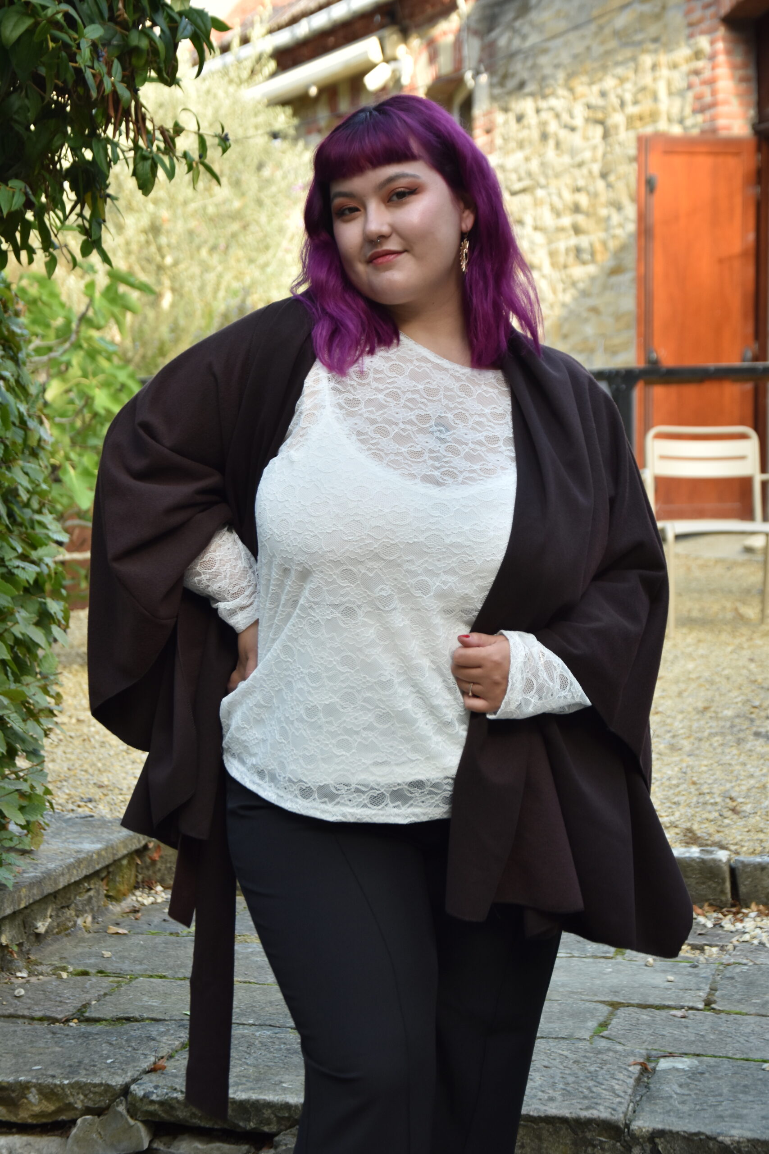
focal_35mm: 78
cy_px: 577
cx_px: 384
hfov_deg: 17.5
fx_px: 2499
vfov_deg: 26.0
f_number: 5
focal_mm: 52
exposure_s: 1/160
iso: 320
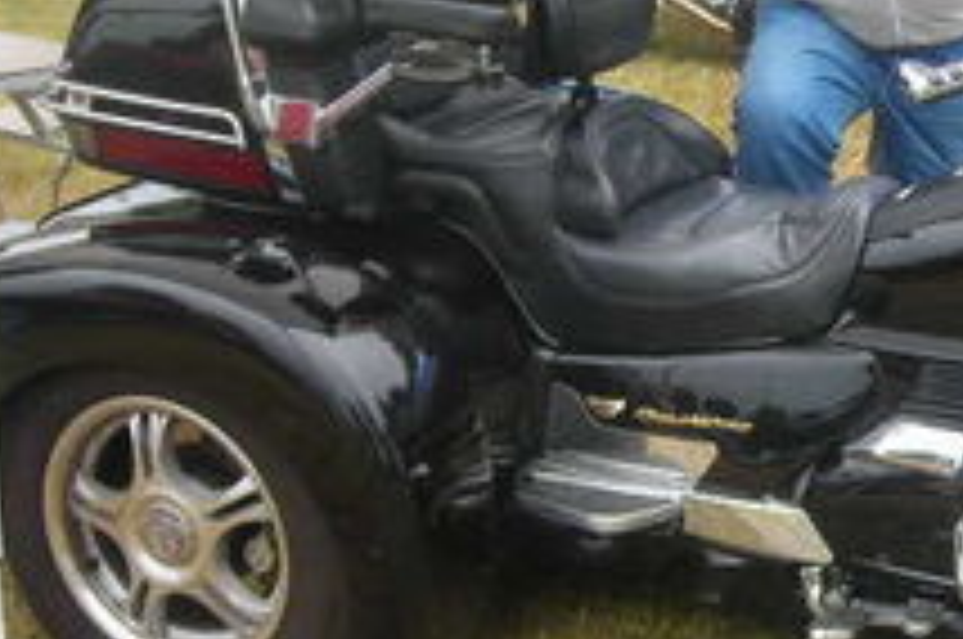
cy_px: 274
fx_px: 1977
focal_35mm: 74
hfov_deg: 26.8
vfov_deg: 18.4
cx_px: 792
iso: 50
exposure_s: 1/112
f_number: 3.2
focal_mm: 6.3
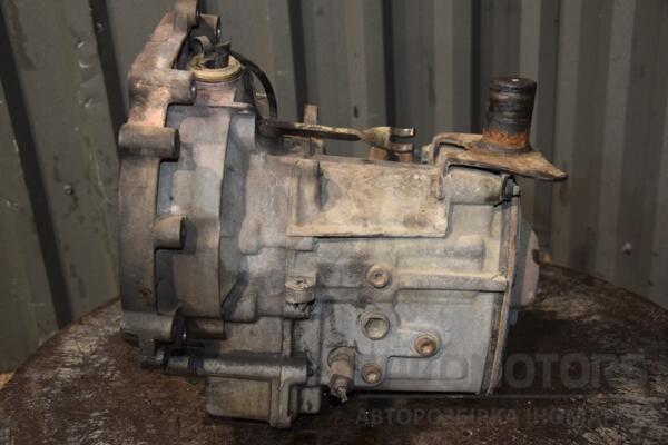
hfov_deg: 43.6
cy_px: 222
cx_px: 334
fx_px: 835
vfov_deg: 29.9
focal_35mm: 45
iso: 800
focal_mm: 30
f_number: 4.2
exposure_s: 1/50
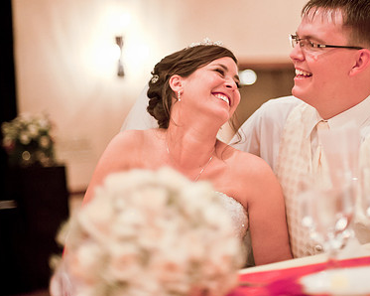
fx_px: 799
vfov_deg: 20.9
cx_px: 233
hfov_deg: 26.0
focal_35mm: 73
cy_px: 112
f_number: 1.4
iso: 3200
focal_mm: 50
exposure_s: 1/60
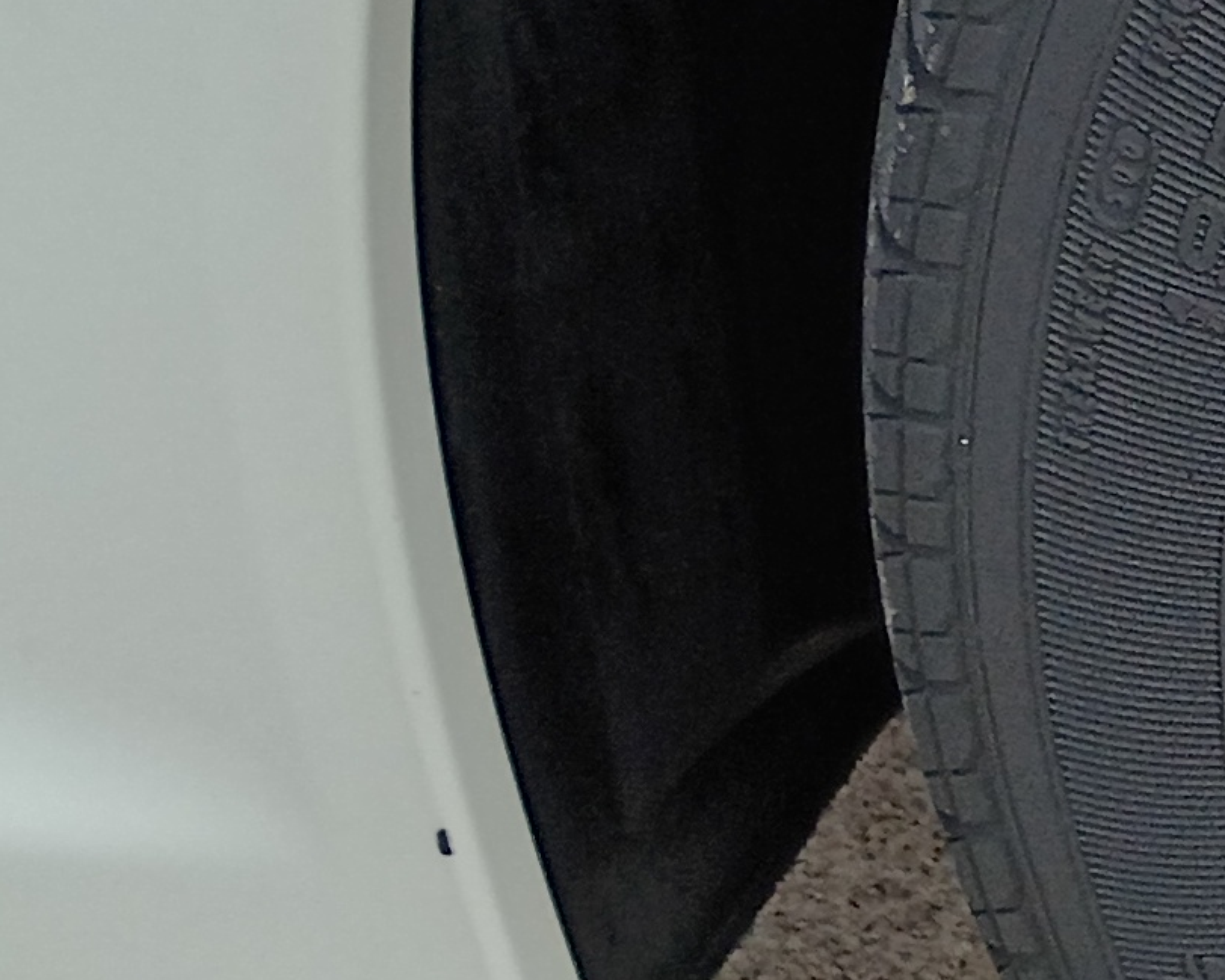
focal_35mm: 143
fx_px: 5185
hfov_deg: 11.3
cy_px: 515
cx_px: 2897
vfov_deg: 10.8
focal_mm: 4.27
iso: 100
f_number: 1.8
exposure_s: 1/475
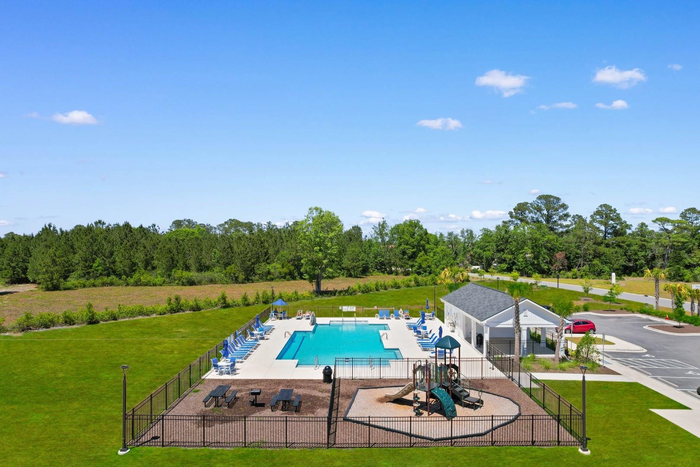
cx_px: 350
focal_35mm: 22
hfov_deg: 78.6
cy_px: 234
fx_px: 428
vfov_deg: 57.2
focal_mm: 8.38
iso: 140
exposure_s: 1/400
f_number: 2.8
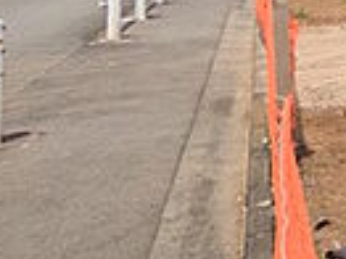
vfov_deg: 20.5
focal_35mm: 64
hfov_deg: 18.9
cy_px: -95
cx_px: 689
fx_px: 639
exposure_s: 1/2674
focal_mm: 1.83
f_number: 2.2
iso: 48
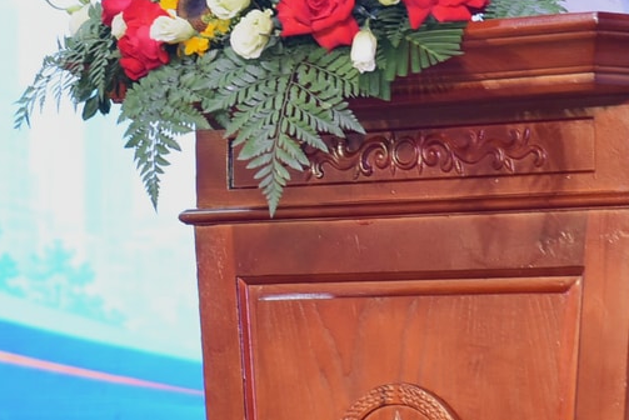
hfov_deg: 7.7
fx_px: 4668
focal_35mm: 267
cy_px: -230
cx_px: 319
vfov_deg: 5.1
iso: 1250
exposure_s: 1/100
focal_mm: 70
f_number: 3.2
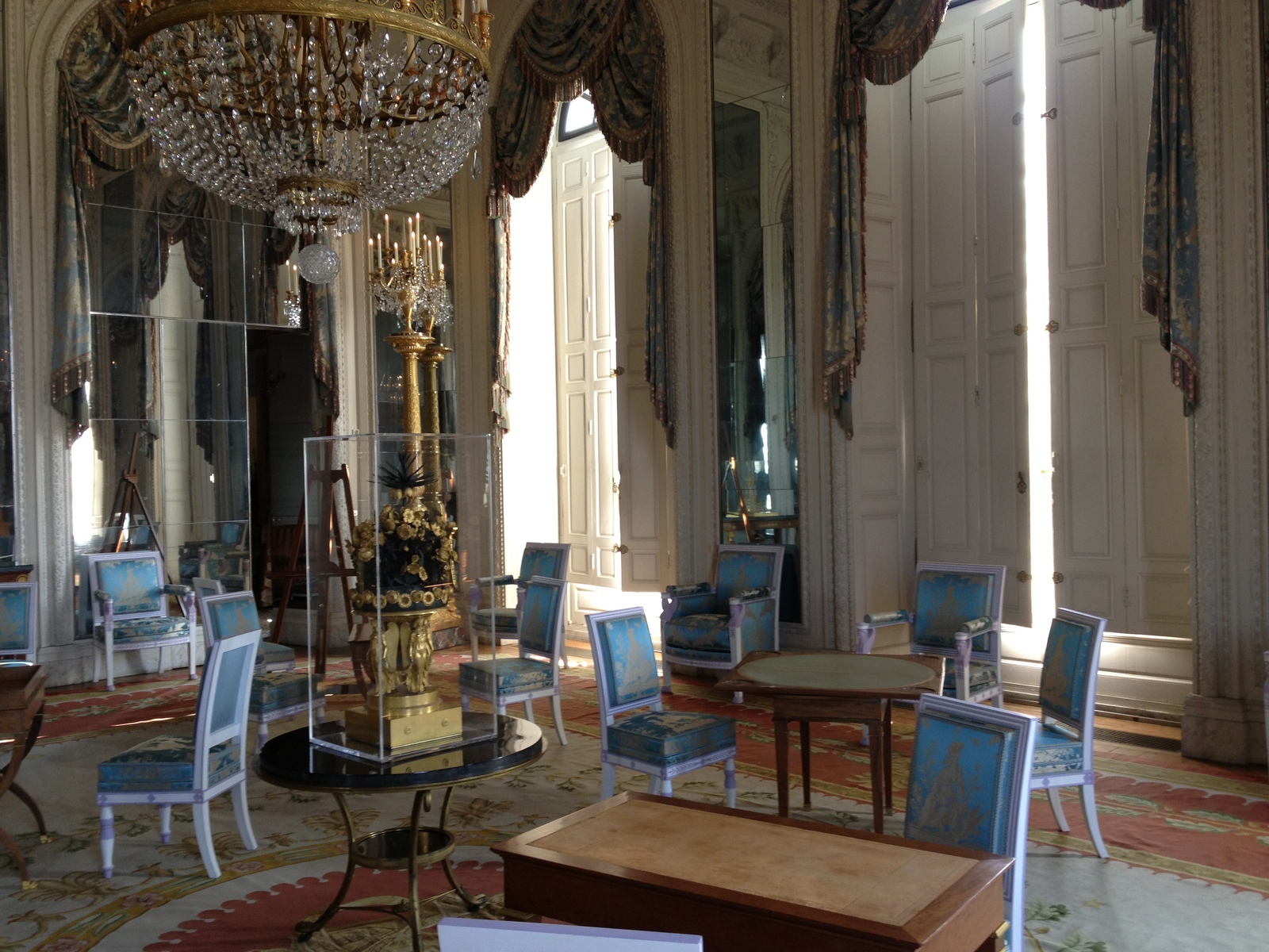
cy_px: 476
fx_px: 1283
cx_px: 634
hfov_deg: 52.6
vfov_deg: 40.7
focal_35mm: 35
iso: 50
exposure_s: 1/20
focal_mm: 4.28
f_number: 2.4
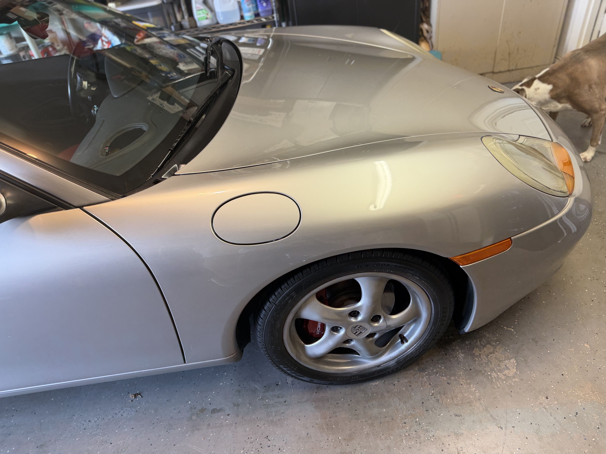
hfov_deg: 71.6
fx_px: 420
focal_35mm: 24
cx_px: 303
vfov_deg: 56.8
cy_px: 227
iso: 100
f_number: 1.78
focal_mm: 6.76
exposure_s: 1/60
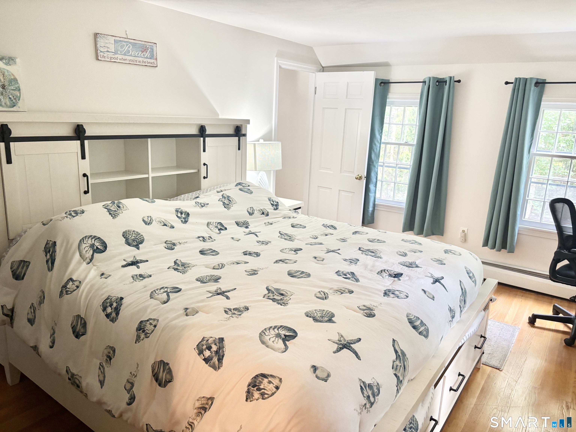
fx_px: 433
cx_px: 288
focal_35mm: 26
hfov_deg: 67.3
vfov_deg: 53.1
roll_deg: -2.7
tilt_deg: -13.1
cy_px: 216
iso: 160
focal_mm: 5.96
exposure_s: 1/60
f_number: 1.6
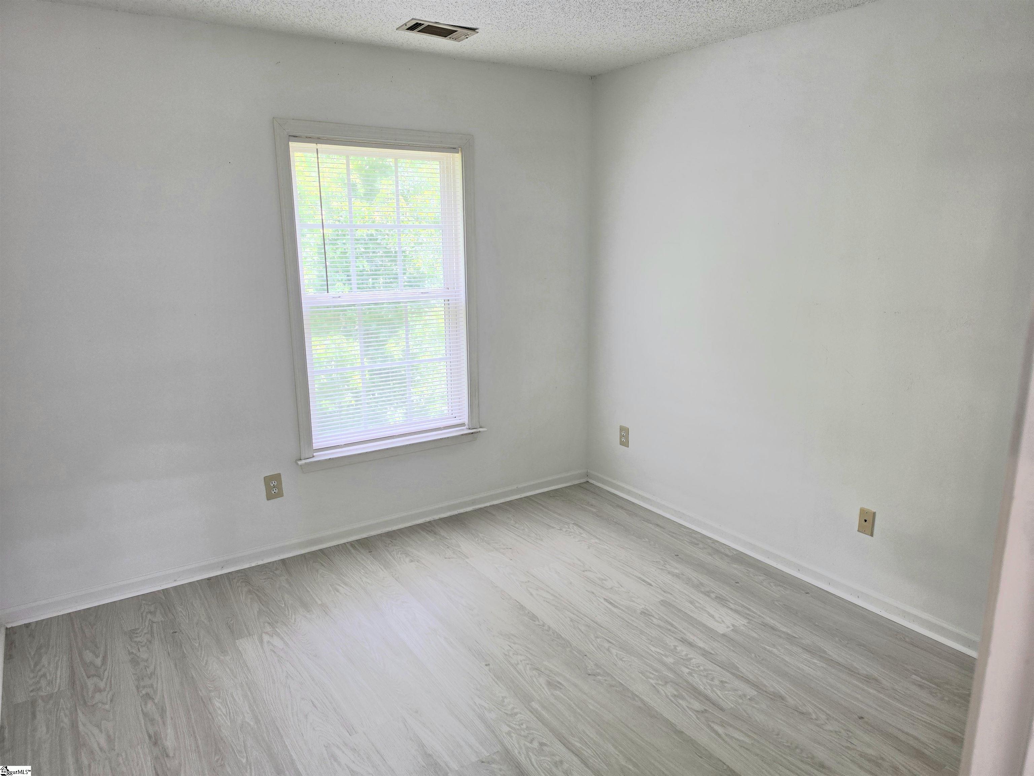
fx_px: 687
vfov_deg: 58.9
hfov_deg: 73.9
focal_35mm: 23
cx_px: 517
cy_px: 388
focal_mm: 6.5
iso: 32
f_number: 1.4
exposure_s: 1/182
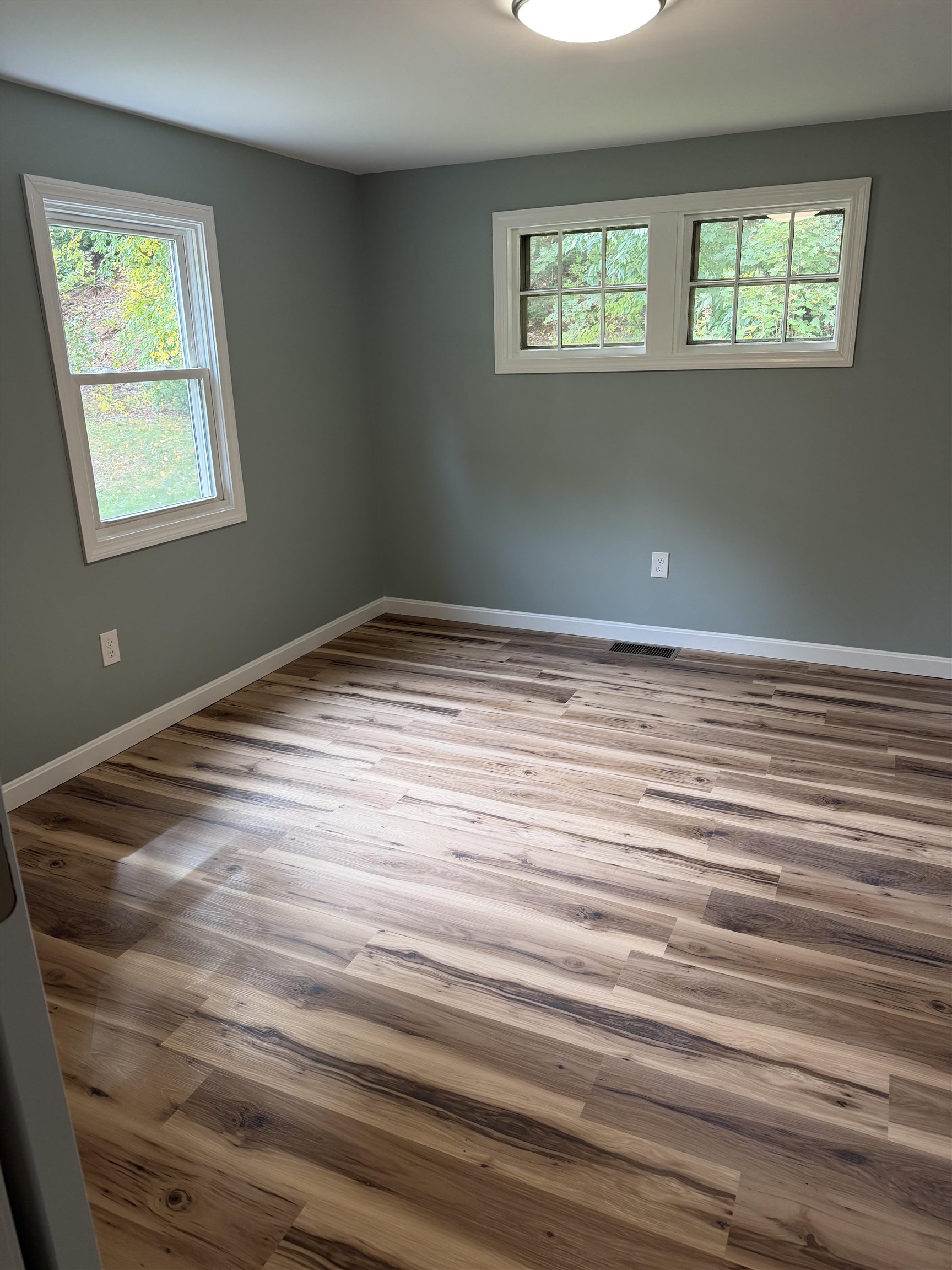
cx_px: 476
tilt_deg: -18.9
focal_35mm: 24
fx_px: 880
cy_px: 635
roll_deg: +2.0
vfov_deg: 71.6
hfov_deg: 56.8
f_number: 1.78
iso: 160
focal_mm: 6.76
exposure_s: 1/120
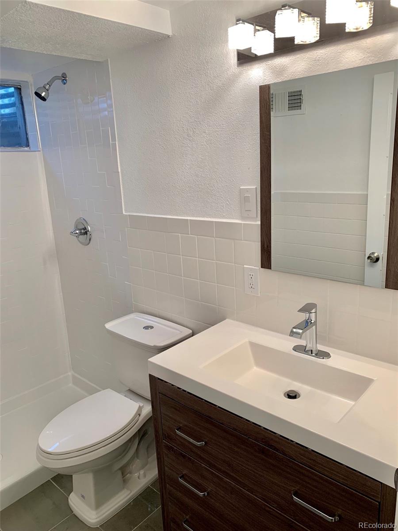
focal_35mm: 26
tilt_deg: -14.8
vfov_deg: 67.3
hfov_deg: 53.1
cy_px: 266
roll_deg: +4.5
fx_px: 399
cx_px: 199
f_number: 1.8
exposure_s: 1/120
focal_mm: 4.25
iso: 64
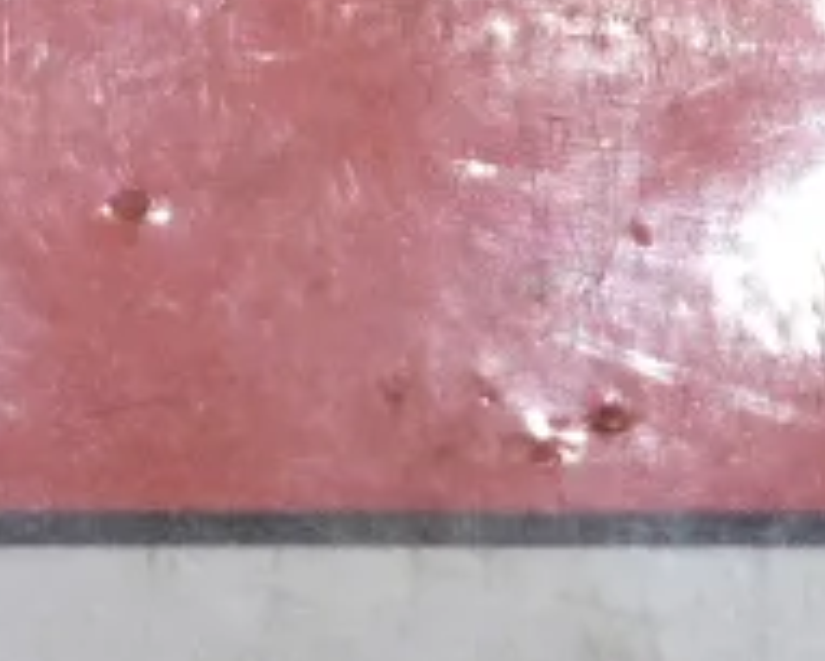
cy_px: -1071
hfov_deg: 8.4
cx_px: 622
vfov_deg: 6.4
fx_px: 5594
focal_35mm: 229
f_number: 2.8
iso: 100
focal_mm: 5.8
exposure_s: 1/30
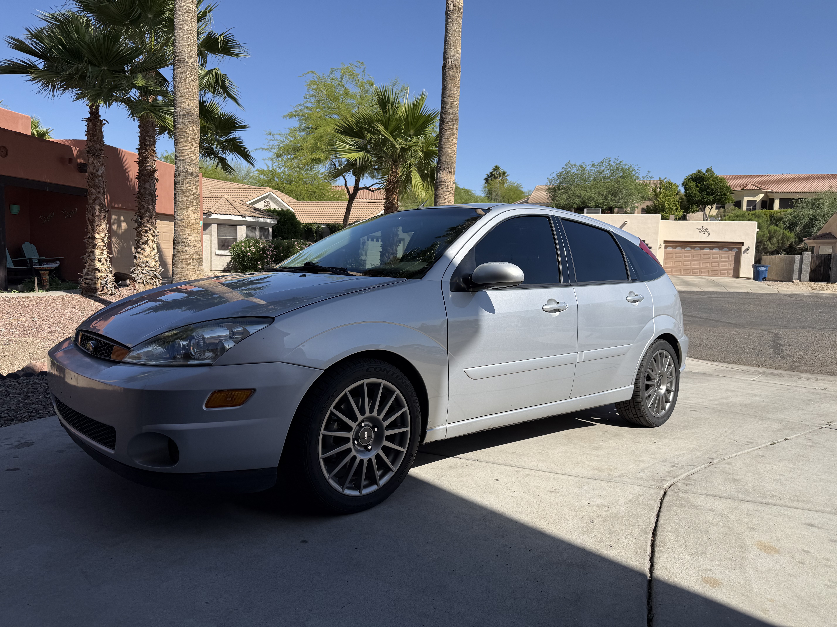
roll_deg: -2.2
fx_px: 580
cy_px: 314
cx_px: 418
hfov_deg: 71.6
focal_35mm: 24
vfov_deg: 56.8
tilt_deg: -6.5
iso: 80
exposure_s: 1/4405
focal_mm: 6.76
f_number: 1.78
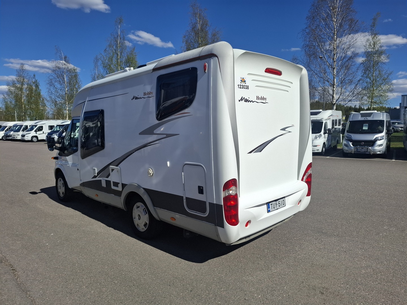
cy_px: 152
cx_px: 204
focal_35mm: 23
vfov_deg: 58.9
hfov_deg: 73.9
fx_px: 270
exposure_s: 1/3788
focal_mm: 5.54
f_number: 1.8
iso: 50
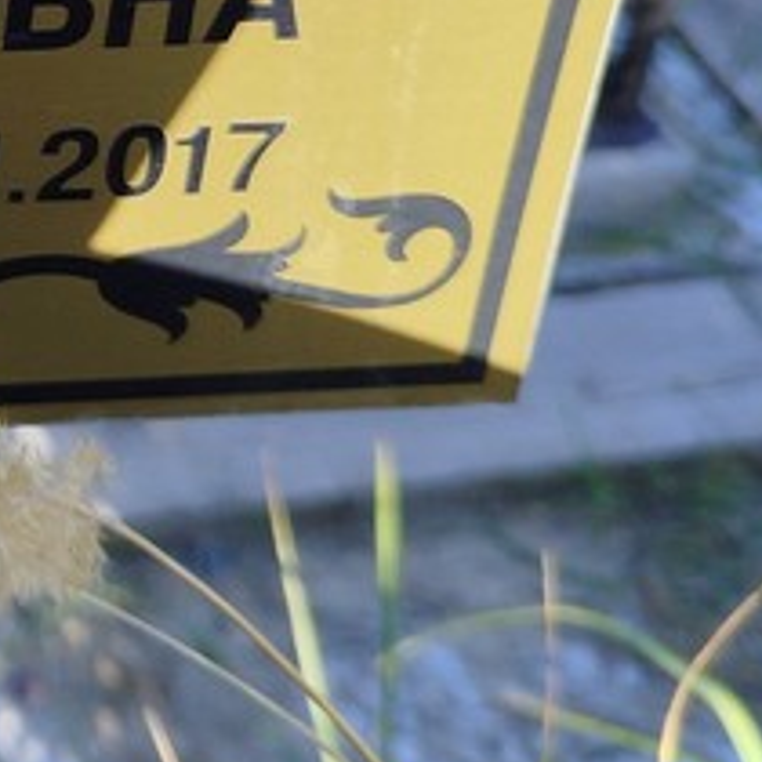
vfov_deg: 20.4
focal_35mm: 81
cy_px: -76
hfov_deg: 19.1
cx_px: -337
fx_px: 2017
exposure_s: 1/389
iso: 50
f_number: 1.7
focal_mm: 5.31
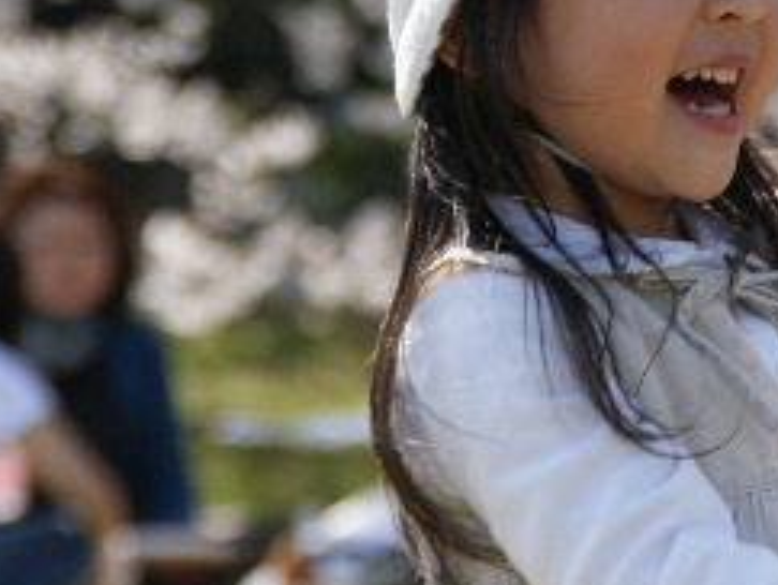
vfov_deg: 3.7
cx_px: 776
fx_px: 9021
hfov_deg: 4.9
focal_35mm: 401
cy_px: 215
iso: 100
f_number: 6.3
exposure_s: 1/250
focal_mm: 135
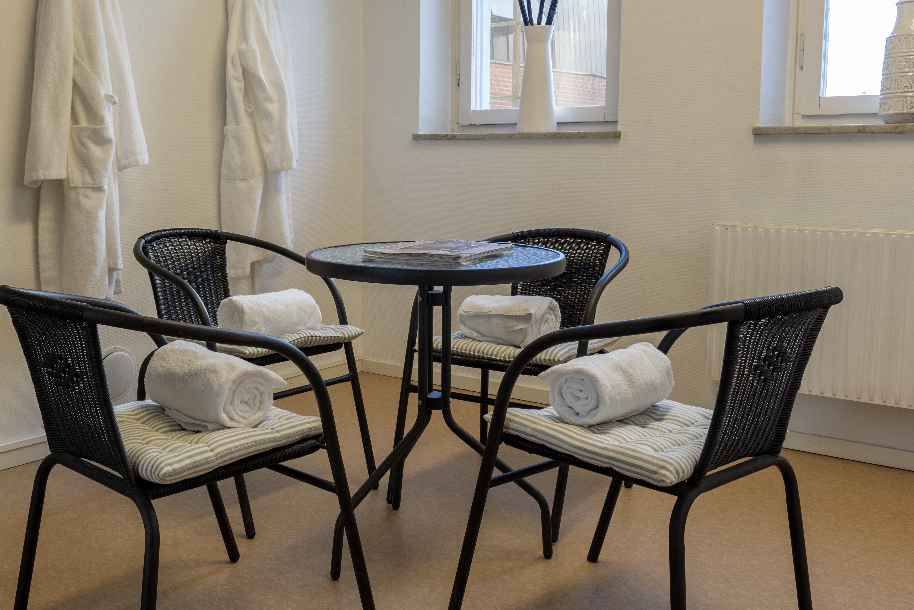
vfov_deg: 35.0
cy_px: 256
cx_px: 352
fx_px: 965
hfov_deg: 50.3
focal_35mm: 38
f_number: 11
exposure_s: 1/6
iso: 400
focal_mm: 29
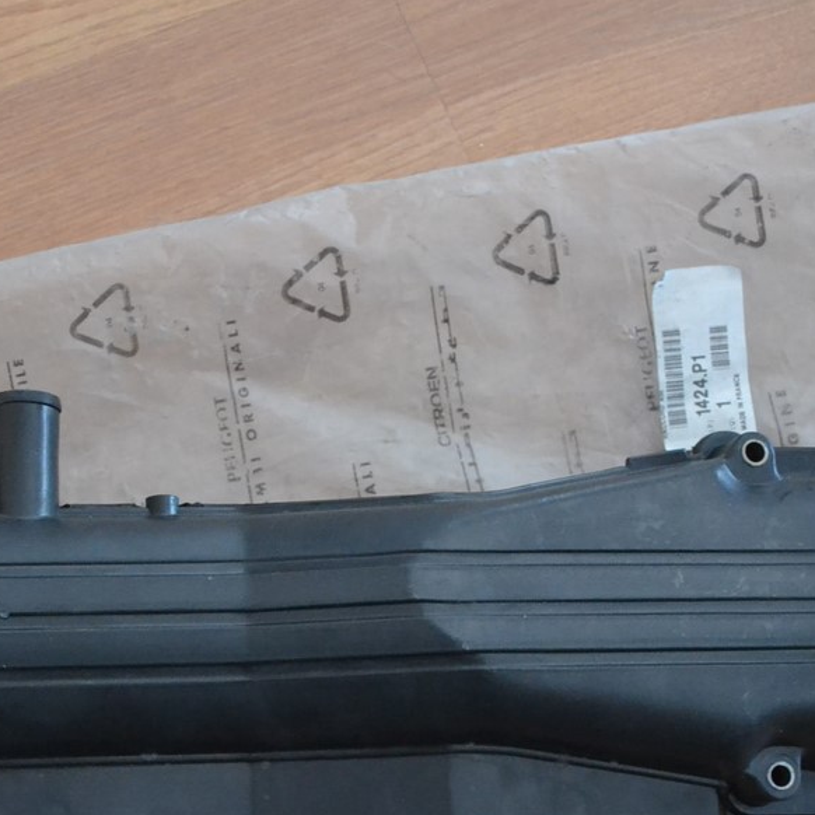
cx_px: 321
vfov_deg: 26.3
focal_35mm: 65
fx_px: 1731
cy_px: 541
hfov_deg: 26.4
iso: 2800
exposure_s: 1/60
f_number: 4
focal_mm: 22
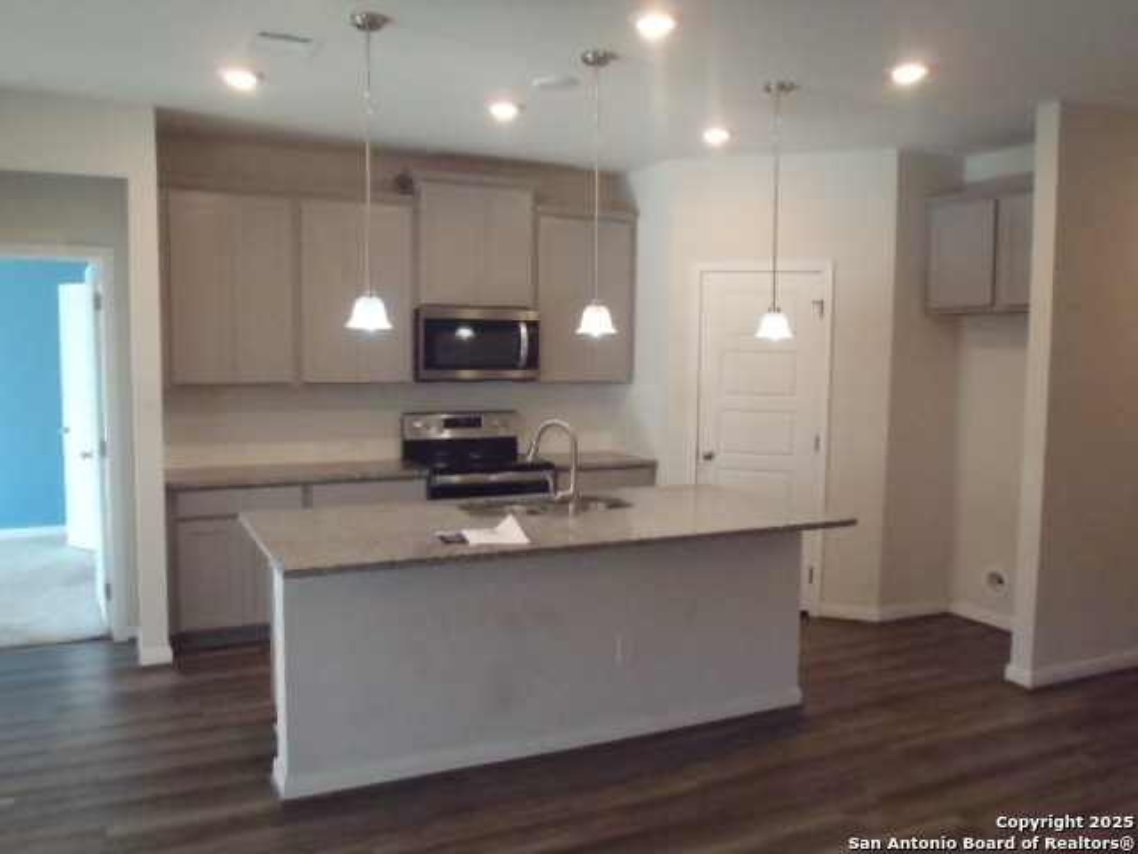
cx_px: 569
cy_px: 427
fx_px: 920
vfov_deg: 49.7
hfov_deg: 63.4
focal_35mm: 28
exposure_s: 1/125
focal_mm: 5
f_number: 3.9
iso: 800
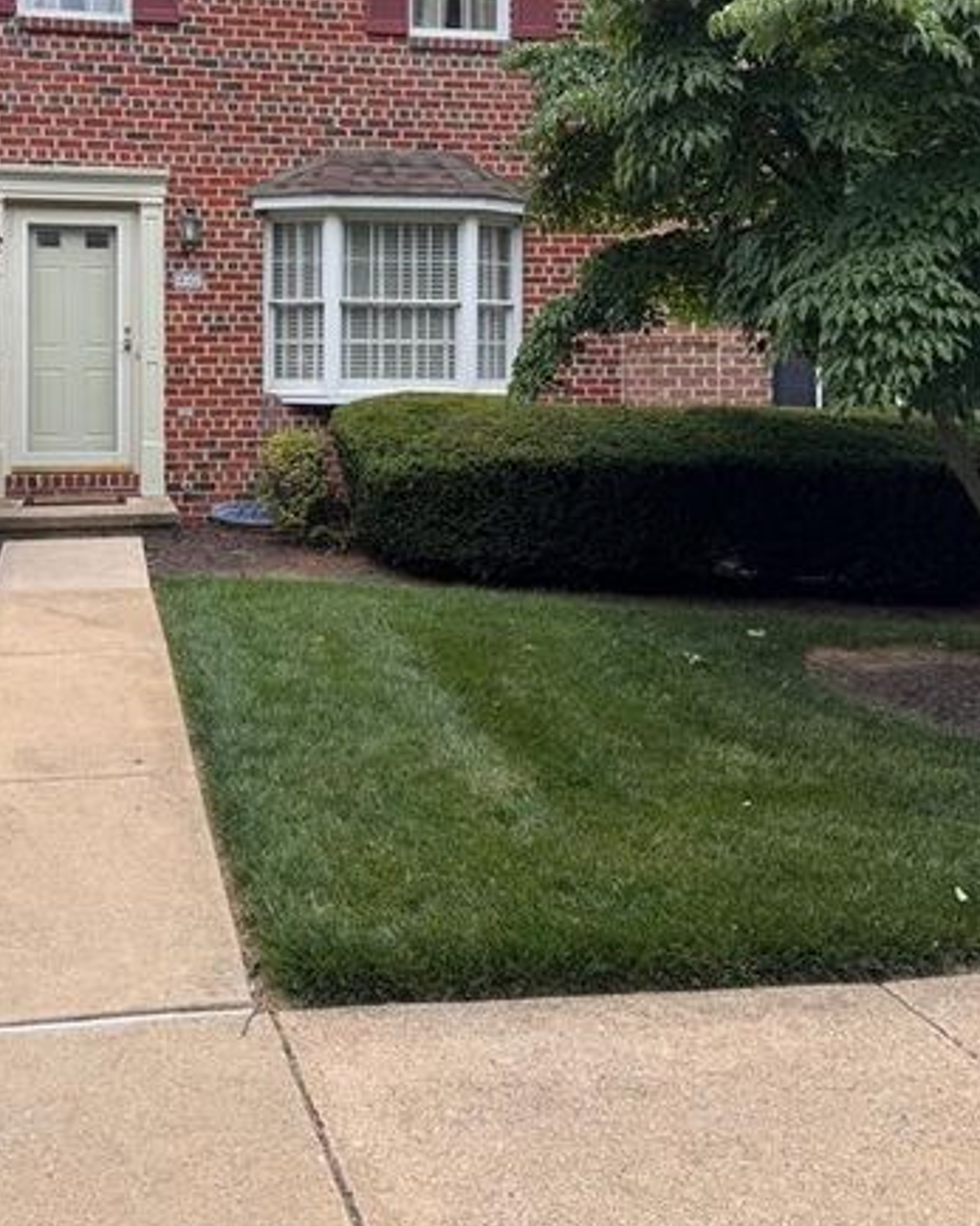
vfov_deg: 48.9
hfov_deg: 40.7
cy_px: 355
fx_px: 1306
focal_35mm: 36
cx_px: 333
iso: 80
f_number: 1.78
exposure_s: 1/1151
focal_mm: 6.76
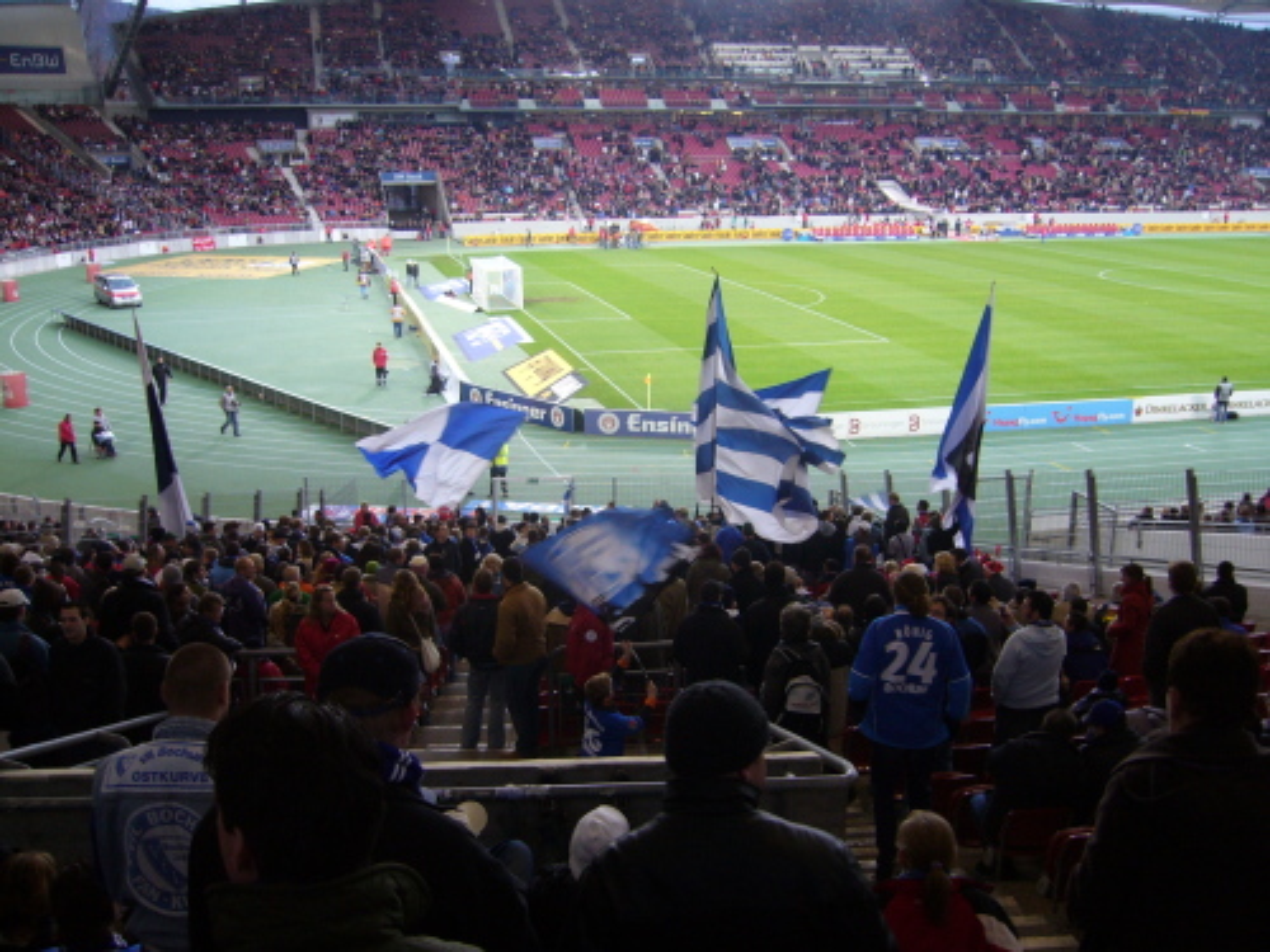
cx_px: 635
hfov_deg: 52.6
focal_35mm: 35
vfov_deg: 40.7
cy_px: 476
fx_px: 1284
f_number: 2.8
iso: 100
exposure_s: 1/40
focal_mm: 5.8
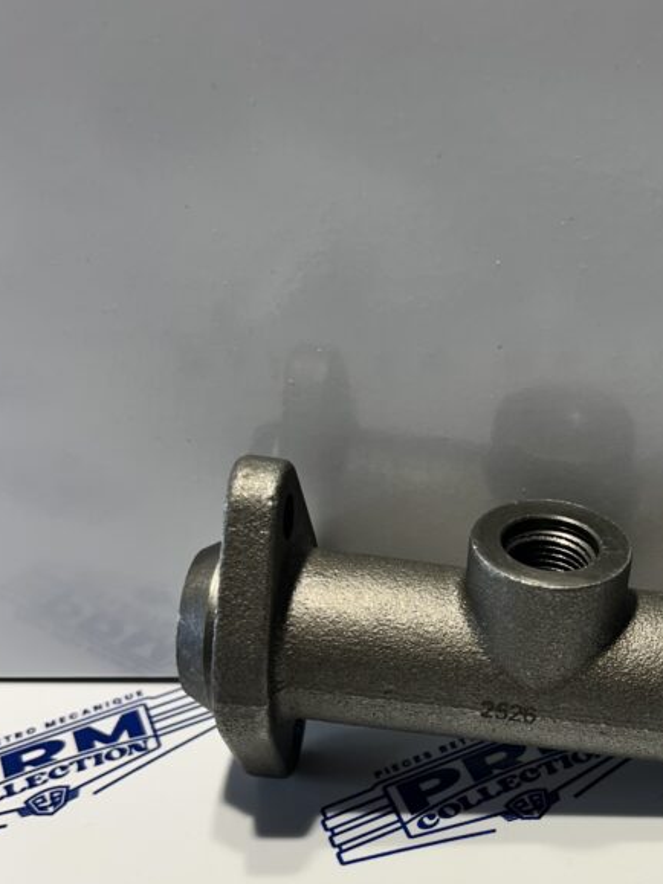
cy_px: 669
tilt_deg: -43.6
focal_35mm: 46
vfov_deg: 40.0
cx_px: 564
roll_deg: +3.8
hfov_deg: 30.5
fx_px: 1175
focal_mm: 5.7
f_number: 1.5
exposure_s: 1/151
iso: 40
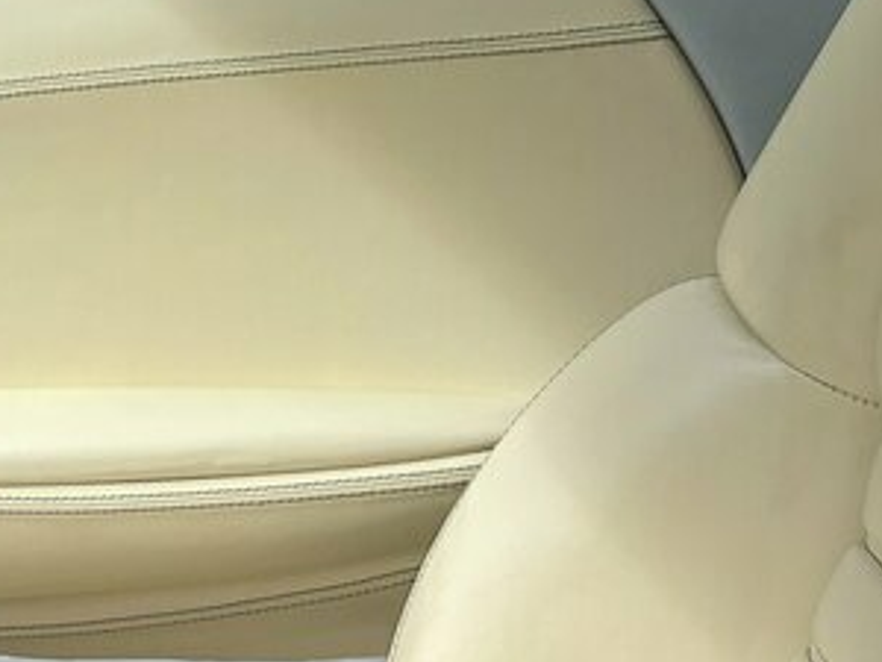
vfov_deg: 13.6
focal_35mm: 104
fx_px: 2650
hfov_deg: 16.0
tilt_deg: +0.1
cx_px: -720
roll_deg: +7.0
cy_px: -268
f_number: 1.6
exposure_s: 1/727
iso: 50
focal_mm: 5.1
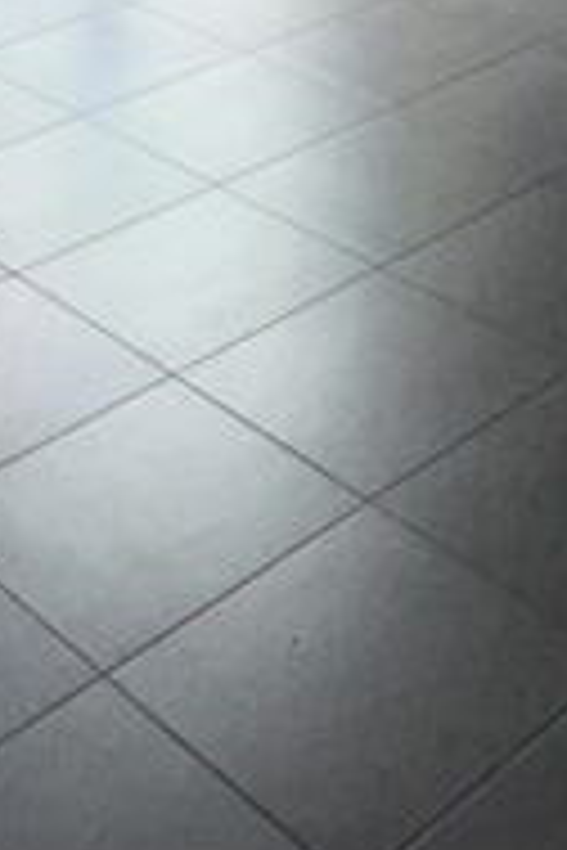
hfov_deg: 17.1
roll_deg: +0.7
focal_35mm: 79
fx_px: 1866
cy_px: -526
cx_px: 472
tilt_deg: -4.6
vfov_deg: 20.7
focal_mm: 2.22
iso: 50
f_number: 2.2
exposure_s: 1/122
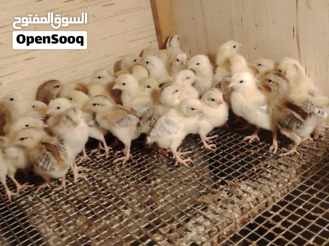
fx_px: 390
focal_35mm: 41
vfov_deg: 35.1
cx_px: 164
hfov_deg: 45.8
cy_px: 123
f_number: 1.75
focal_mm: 5.25
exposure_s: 1/100
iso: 2019
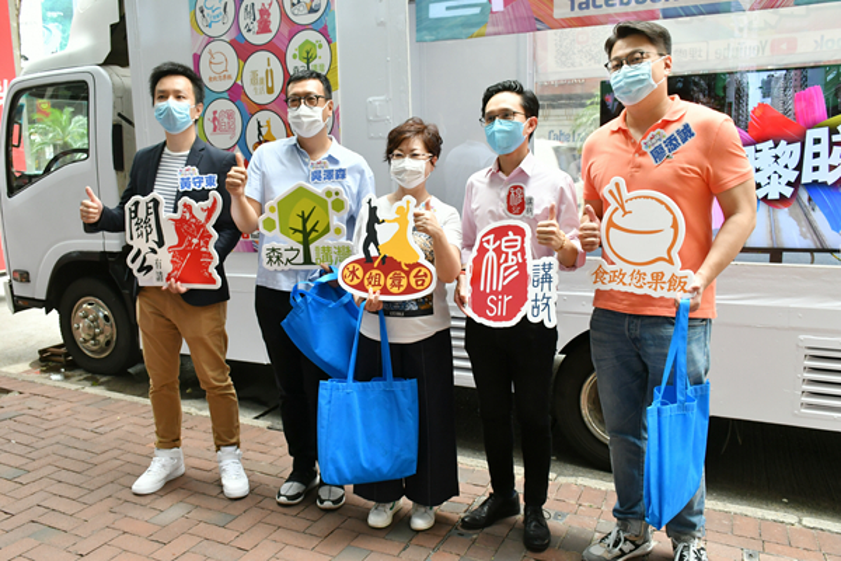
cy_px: 280
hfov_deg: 61.9
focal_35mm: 30
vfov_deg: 43.6
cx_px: 420
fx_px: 701
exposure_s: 1/160
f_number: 9
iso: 1250
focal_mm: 20
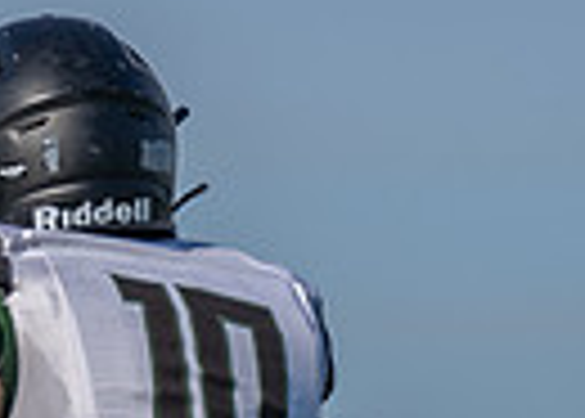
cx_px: -406
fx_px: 22425
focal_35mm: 1349
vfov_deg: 1.1
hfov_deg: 1.5
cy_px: 836
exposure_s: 1/3200
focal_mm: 200
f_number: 2.8
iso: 100
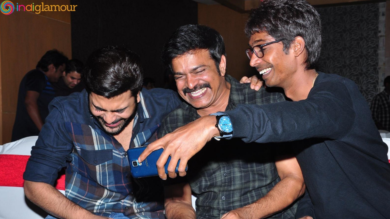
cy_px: 131
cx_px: 197
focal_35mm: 72
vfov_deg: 16.9
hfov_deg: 29.5
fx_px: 740
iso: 400
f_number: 11
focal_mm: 45
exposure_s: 1/125
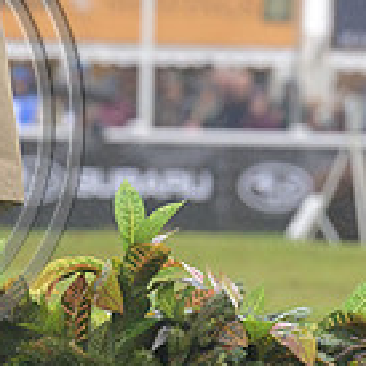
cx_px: -222
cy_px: 84
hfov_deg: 2.4
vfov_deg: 2.4
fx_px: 8625
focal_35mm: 721
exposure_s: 1/1000
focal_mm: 200
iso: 1600
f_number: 5
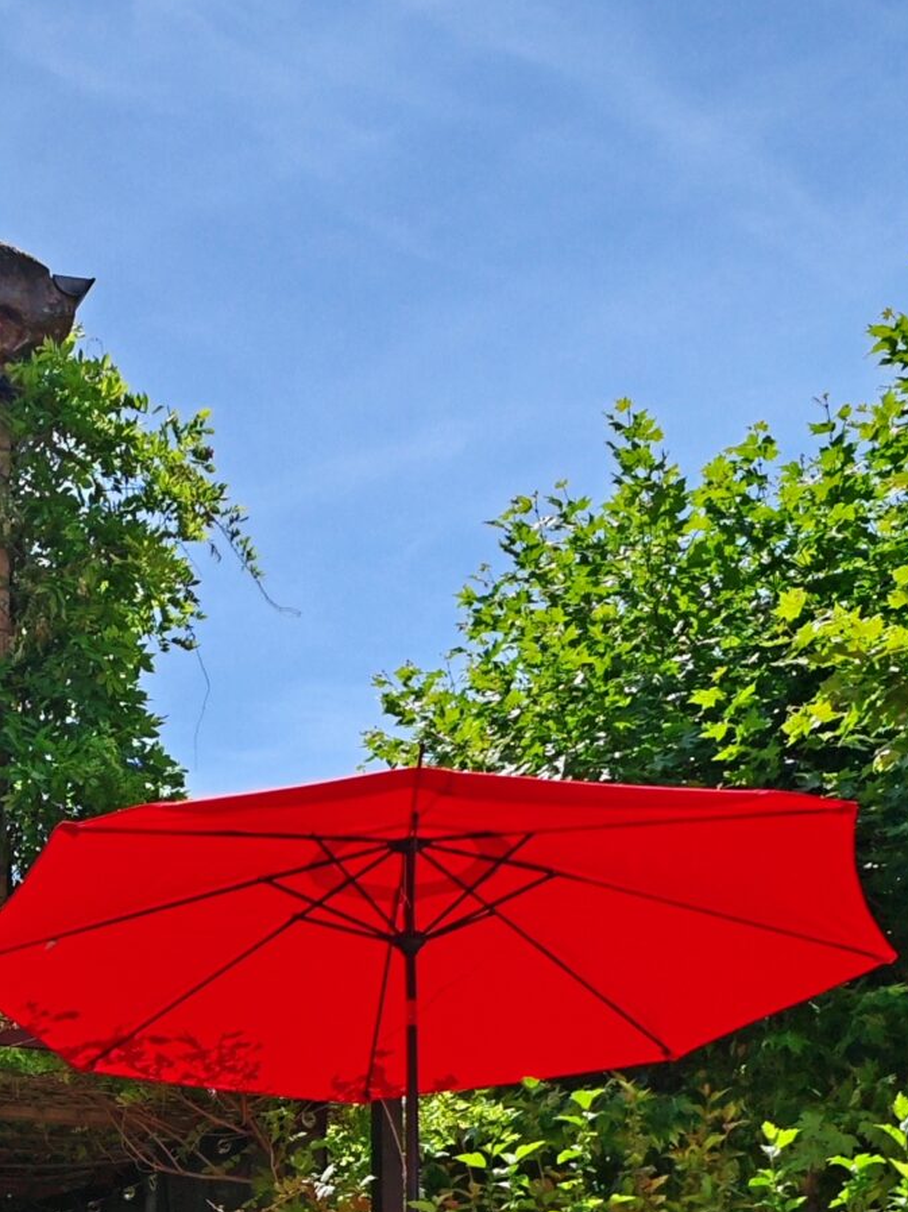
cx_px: -88
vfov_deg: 23.4
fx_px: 2694
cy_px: 1413
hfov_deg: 18.4
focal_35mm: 77
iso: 50
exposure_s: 1/2300
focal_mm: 7.62
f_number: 1.6
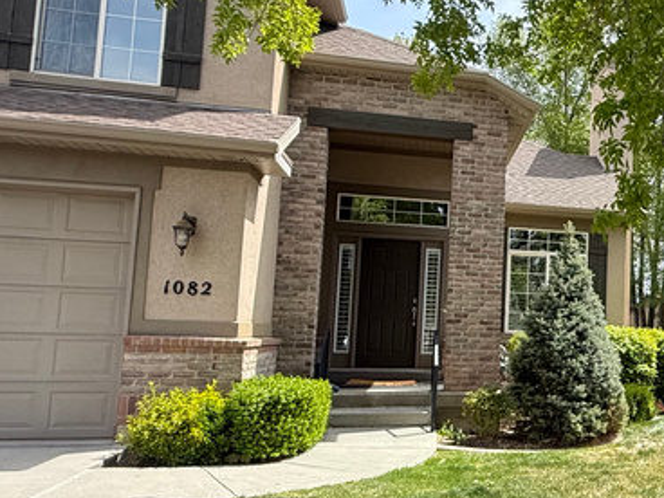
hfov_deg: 41.7
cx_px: 662
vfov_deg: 36.8
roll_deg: -1.1
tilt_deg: +5.4
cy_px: 271
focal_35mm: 39
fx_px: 748
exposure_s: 1/914
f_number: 2.2
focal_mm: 2.22
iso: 50
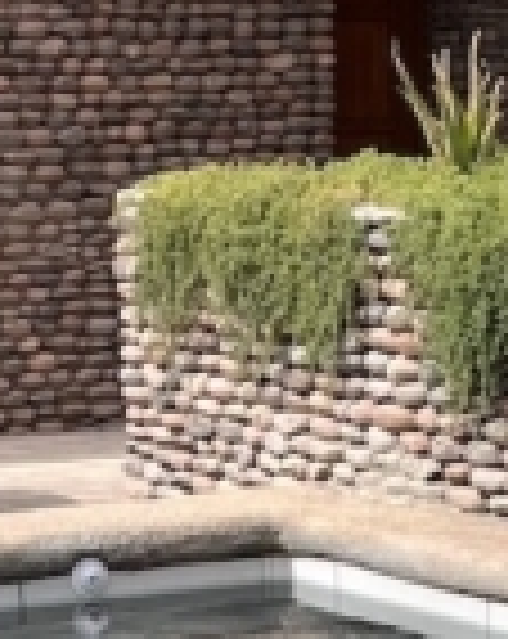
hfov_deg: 8.6
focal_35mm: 179
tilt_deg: -15.0
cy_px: 1026
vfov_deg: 10.4
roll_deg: +0.5
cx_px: 360
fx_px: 3375
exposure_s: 1/1957
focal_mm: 5.1
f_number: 1.6
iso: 50
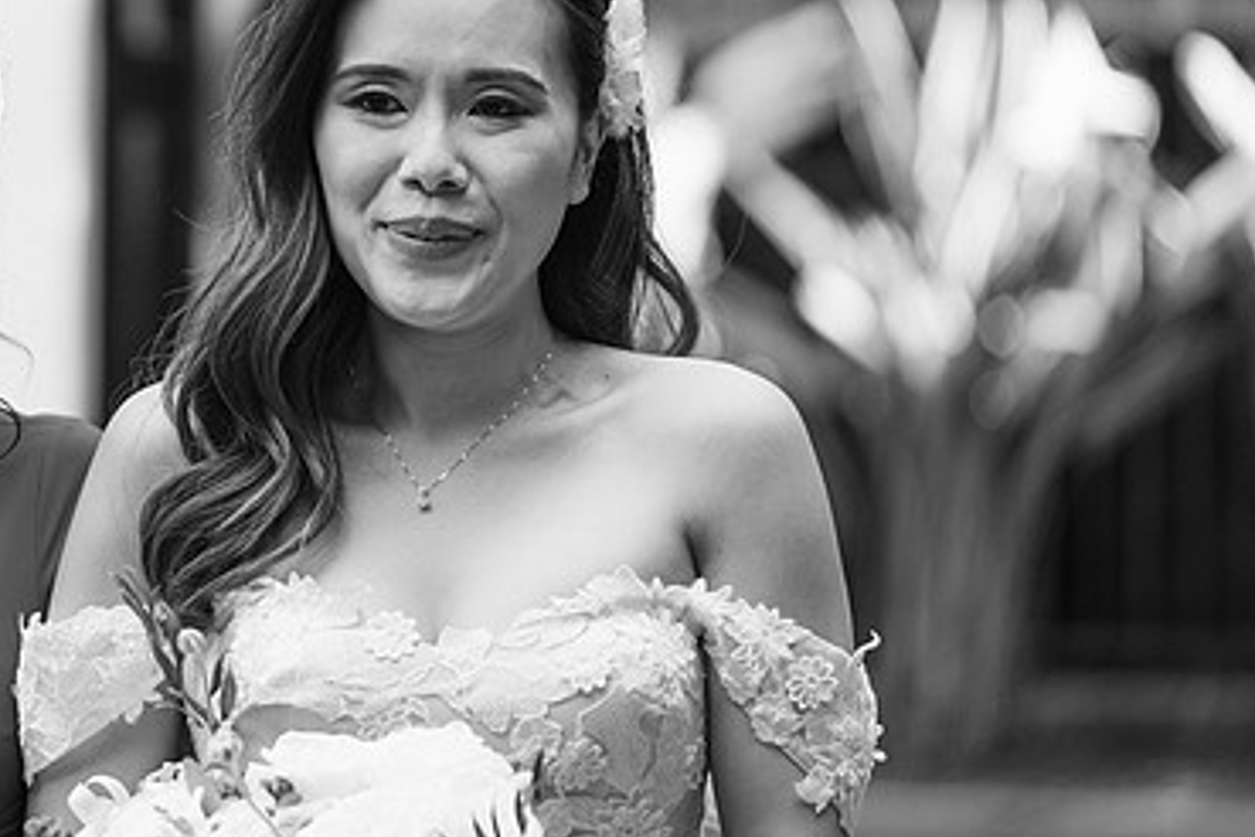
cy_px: 298
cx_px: 296
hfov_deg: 6.1
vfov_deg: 4.1
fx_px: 11747
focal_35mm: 337
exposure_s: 1/320
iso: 320
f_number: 2.8
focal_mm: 140
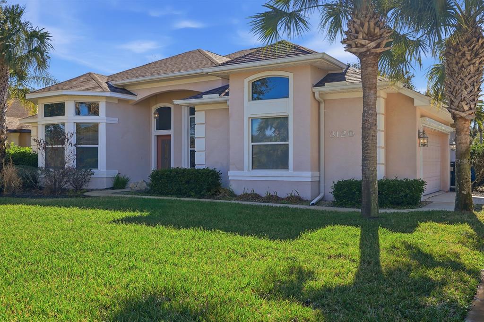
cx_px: 242
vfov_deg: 38.9
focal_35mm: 34
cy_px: 161
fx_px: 457
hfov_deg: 55.8
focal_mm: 23
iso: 100
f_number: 4
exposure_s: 1/8000
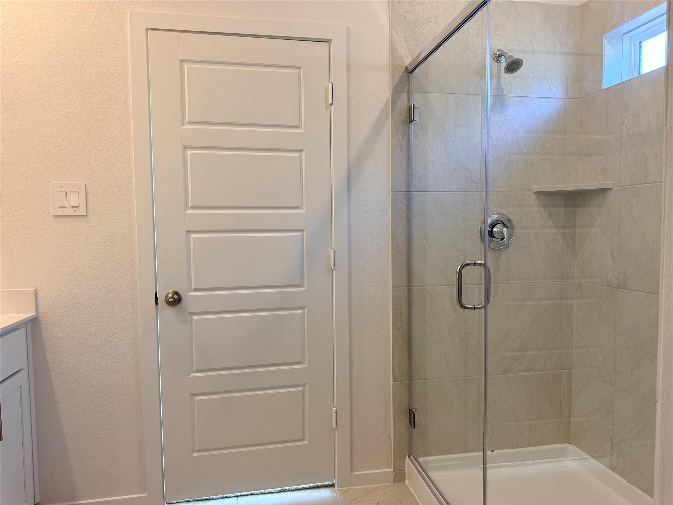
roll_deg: +0.2
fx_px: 467
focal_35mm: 24
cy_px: 252
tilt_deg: -3.0
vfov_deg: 56.8
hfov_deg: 71.6
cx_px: 336
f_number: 1.78
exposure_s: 1/120
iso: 125
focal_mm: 6.76
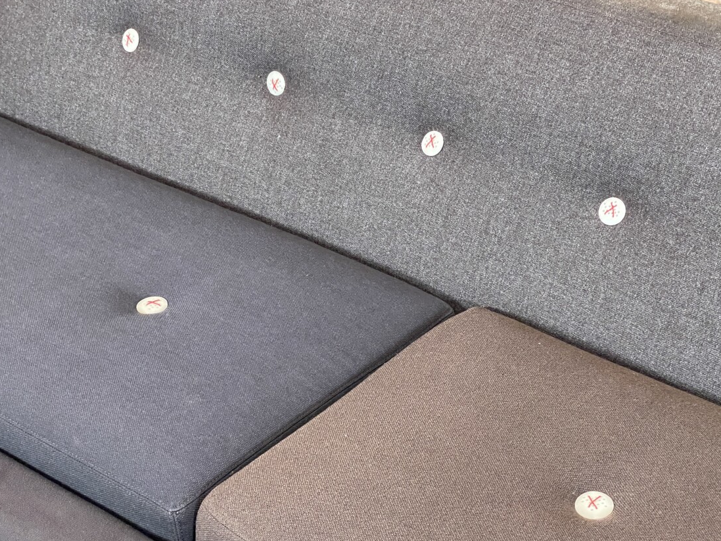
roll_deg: +3.4
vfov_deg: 21.0
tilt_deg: -32.1
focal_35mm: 70
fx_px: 1458
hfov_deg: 27.8
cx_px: 376
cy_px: 291
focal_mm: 7.5
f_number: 2.2
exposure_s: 1/50
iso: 800
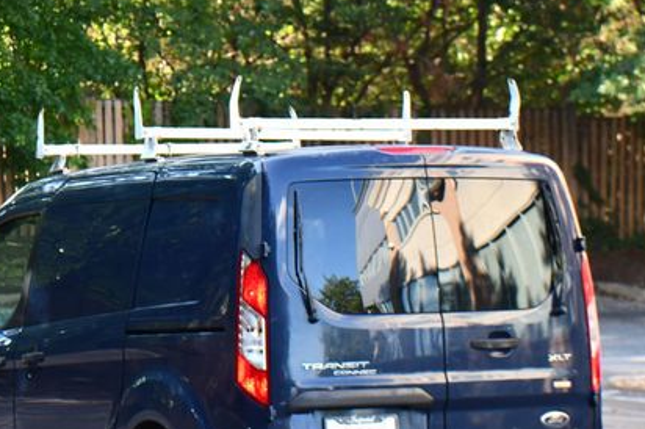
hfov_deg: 12.6
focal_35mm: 163
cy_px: 308
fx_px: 2918
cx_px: 230
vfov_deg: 8.4
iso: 560
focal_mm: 70
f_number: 4.5
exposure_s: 1/250
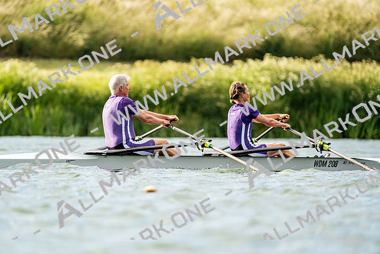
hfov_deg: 3.4
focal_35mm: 600
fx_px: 6335
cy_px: 127
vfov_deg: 2.3
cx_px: 190
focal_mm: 600
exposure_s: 1/2000
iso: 500
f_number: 6.3
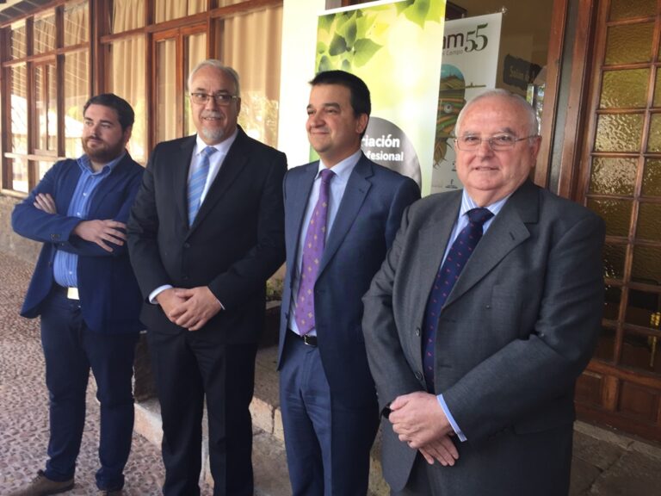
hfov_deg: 61.7
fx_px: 554
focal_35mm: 29
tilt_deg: -7.6
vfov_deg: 48.2
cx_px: 330
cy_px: 248
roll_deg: -3.9
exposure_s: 1/60
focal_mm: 4.15
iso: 40
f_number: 2.2
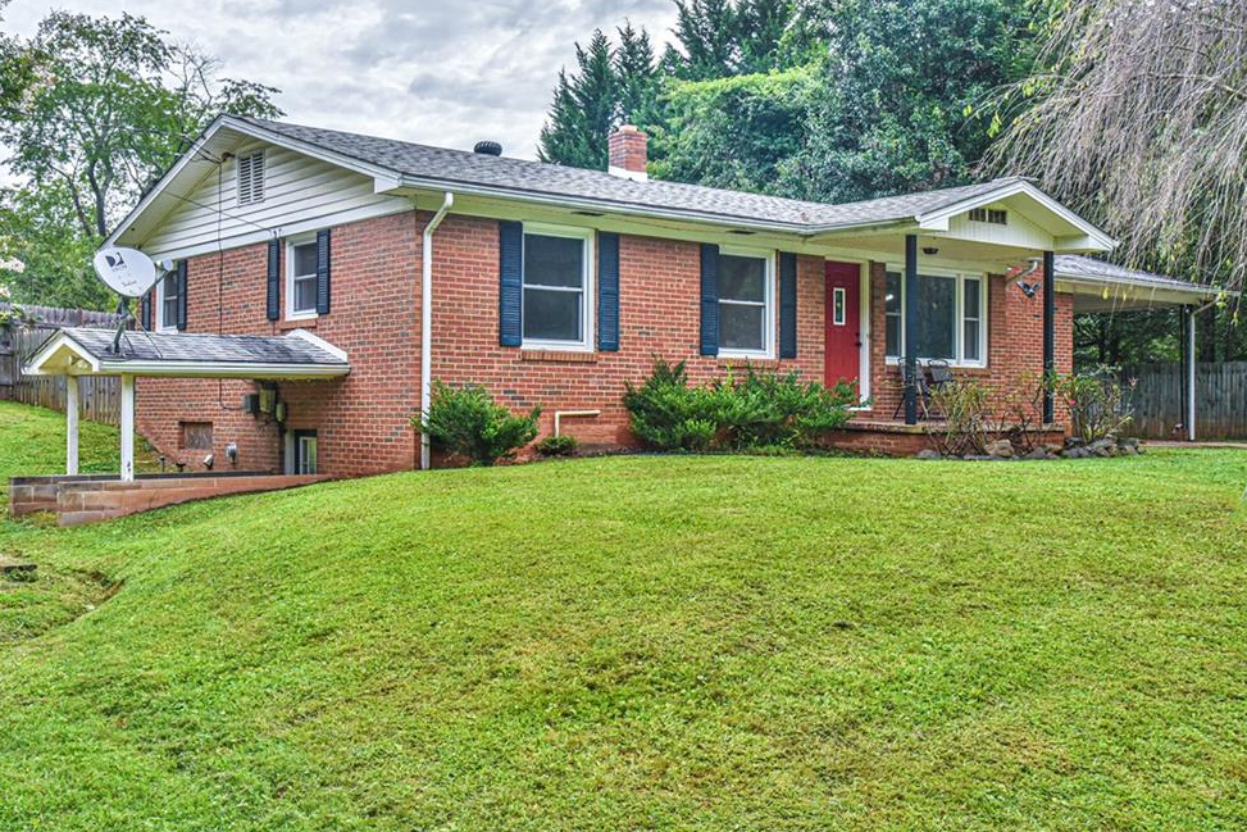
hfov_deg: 48.4
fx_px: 1386
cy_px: 412
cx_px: 604
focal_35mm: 40
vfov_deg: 33.4
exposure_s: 1/400
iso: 1600
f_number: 10
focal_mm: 38
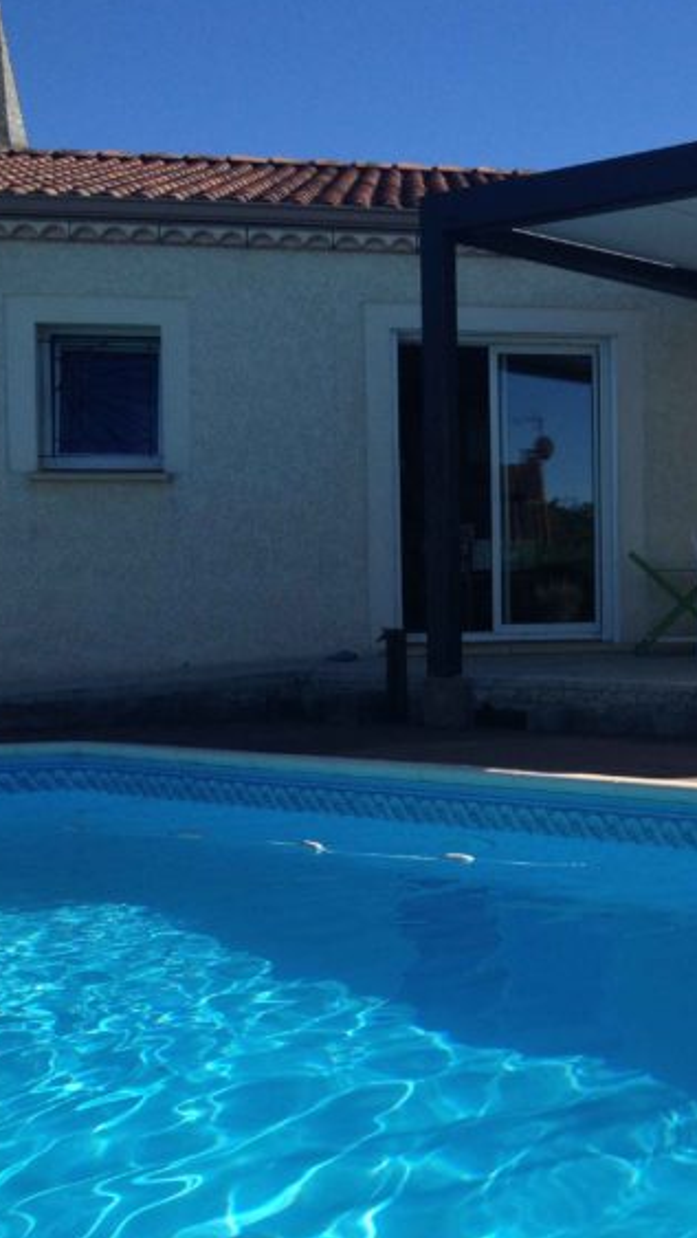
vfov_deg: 39.9
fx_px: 1707
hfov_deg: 22.0
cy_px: 607
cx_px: 741
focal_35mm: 52
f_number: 2.4
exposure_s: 1/1453
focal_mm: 4.28
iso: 50
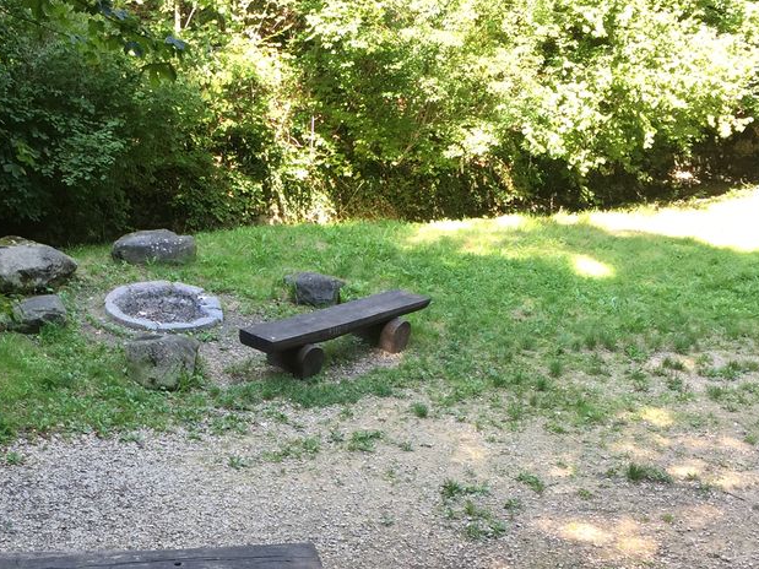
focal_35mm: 60
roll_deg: -3.6
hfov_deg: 31.4
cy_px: 451
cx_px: 164
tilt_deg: -27.8
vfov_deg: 24.0
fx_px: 1315
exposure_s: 1/100
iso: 32
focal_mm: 4.15
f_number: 2.2
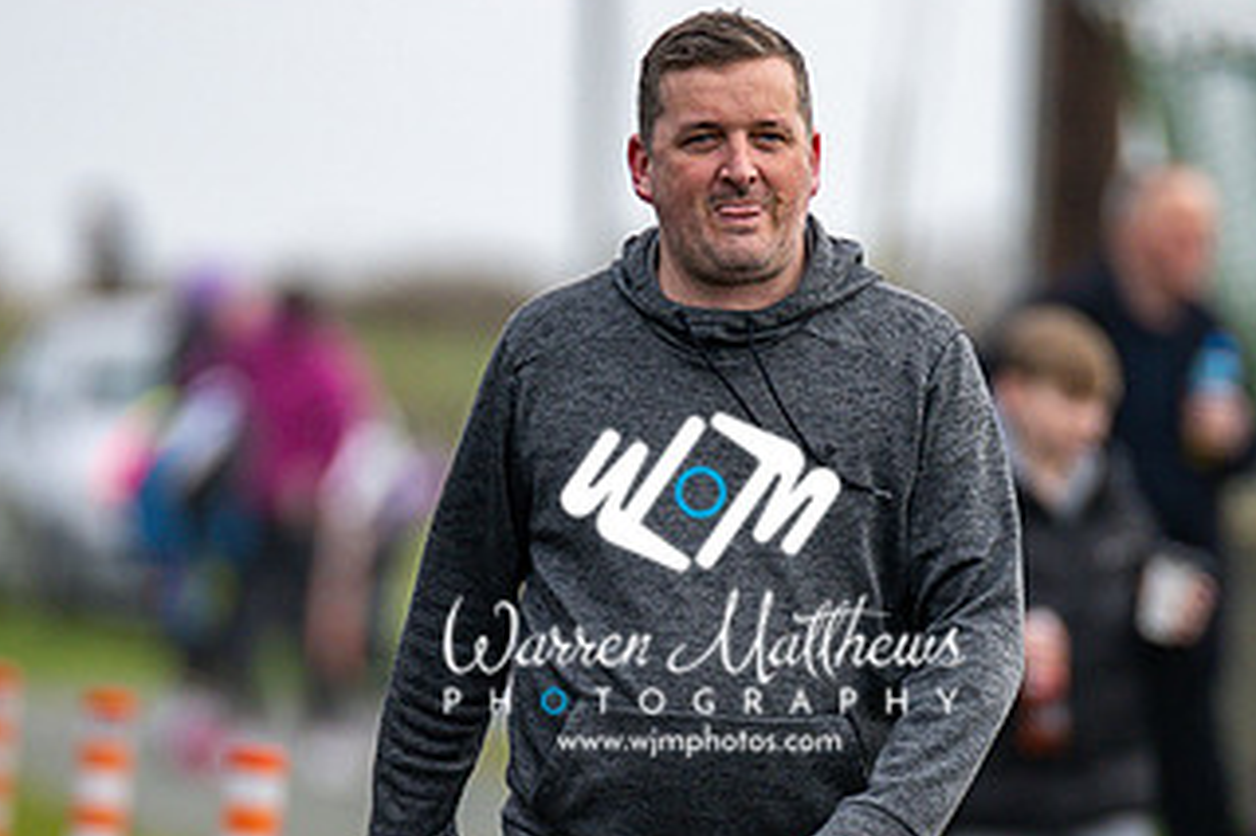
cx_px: 699
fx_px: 28453
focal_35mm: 816
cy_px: 577
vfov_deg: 1.7
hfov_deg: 2.5
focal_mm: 300
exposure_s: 1/1600
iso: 400
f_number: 2.8
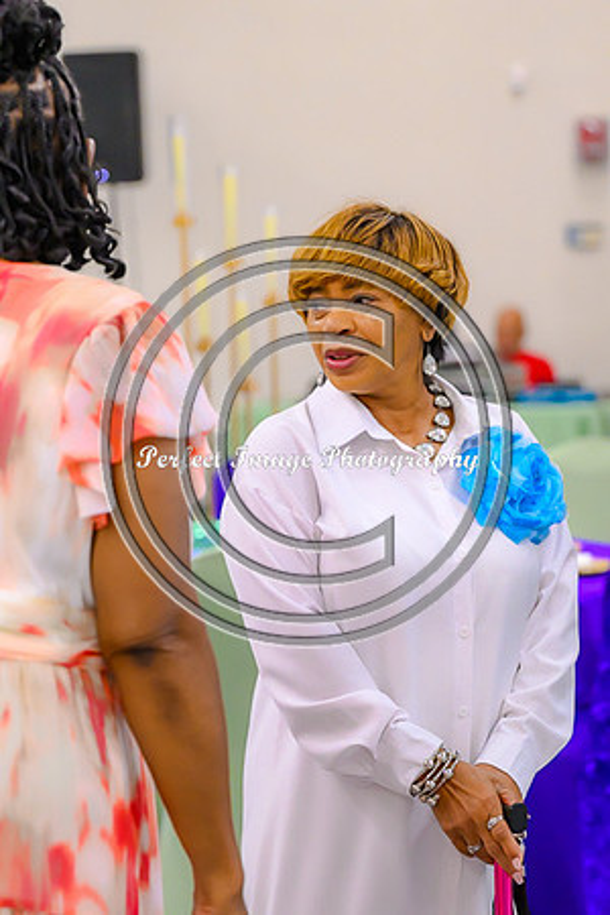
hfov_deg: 13.0
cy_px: 458
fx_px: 2669
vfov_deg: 19.5
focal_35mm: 105
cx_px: 305
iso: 2200
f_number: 2.8
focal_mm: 70
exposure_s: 1/200
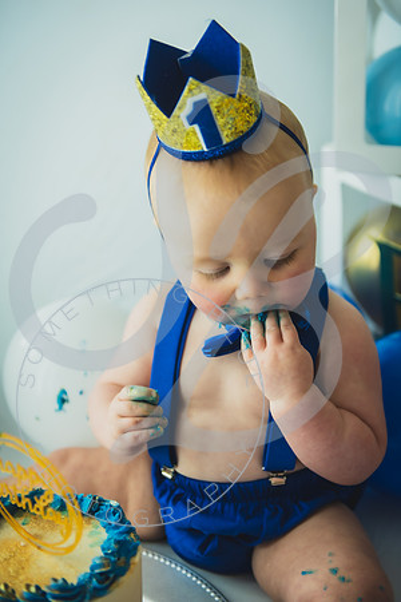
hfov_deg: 24.6
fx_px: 919
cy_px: 301
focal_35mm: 55
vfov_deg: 36.2
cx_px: 200
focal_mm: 55
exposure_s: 1/125
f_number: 2.8
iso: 200
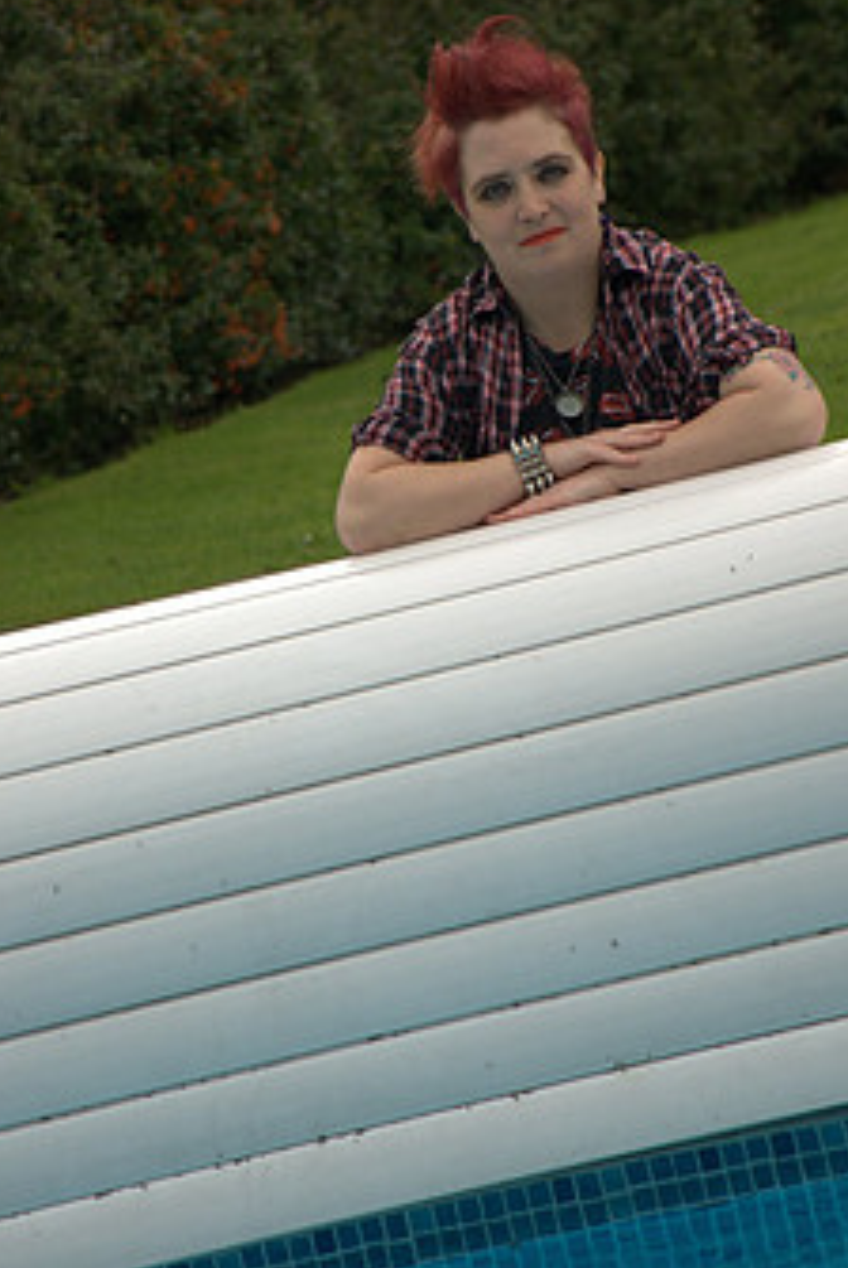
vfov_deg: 7.6
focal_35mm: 272
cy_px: 519
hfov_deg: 5.1
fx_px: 9579
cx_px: 509
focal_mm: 135
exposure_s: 1/160
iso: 100
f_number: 7.1
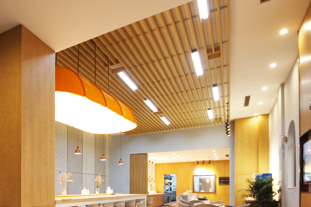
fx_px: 216
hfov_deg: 65.2
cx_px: 63
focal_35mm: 25
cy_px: 175
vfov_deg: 47.5
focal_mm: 8
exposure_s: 1/3.33
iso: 100
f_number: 5
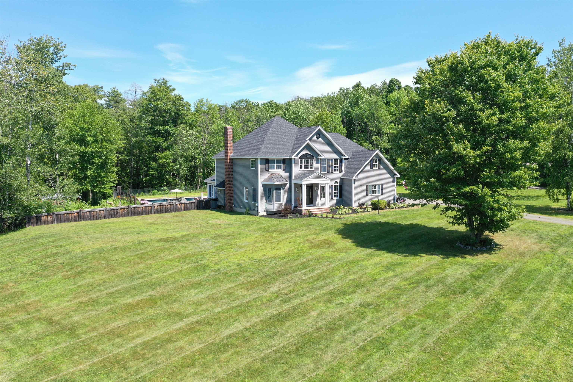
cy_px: 191
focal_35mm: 28
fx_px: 446
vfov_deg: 46.4
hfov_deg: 65.5
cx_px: 286
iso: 100
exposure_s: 1/240
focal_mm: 10.26
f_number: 5
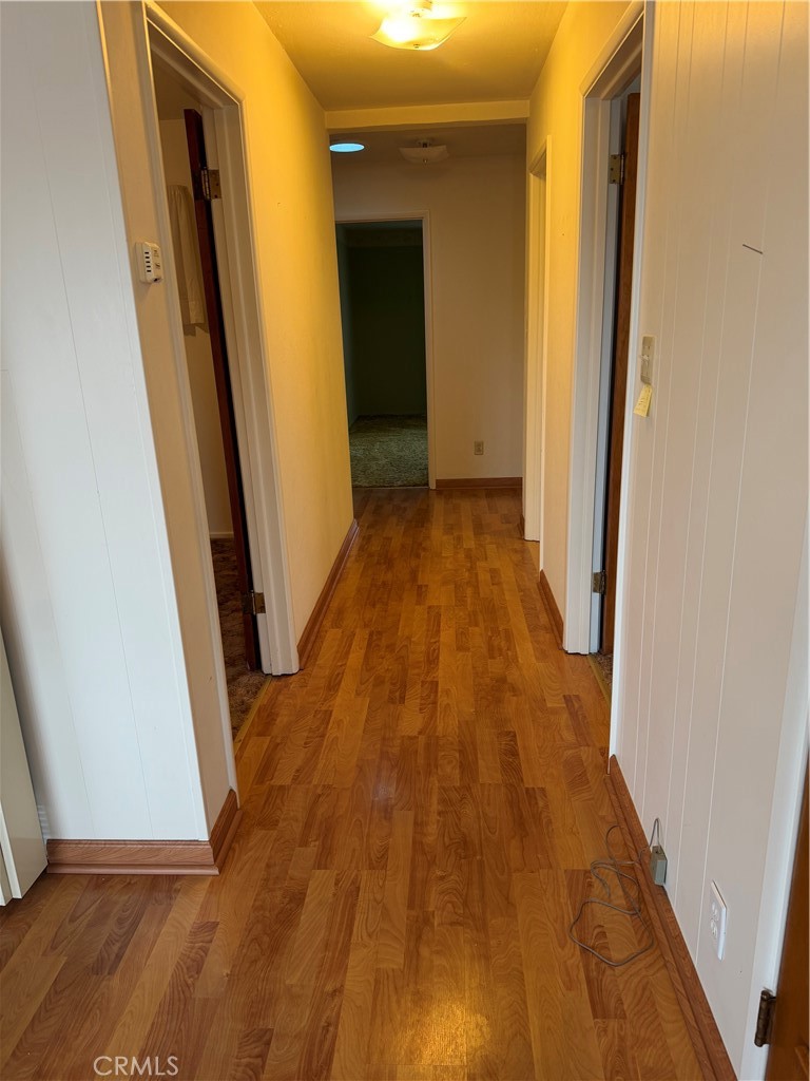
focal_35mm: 24
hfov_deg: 56.8
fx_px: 749
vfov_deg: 71.6
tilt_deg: -18.5
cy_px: 540
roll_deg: +3.7
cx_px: 405
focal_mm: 6.76
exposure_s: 1/60
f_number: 1.78
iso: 125
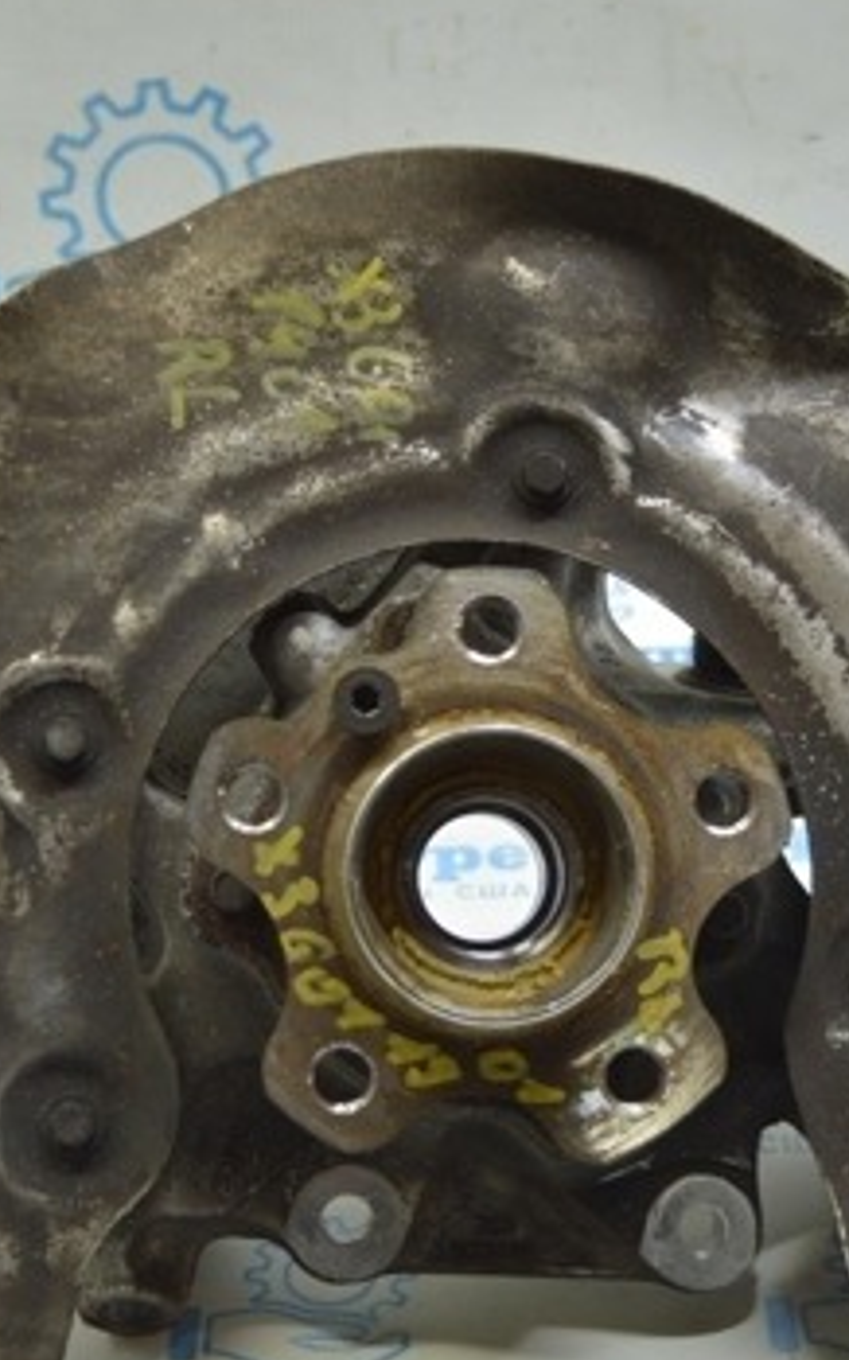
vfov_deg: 29.4
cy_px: 711
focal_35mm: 70
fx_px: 2590
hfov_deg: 18.6
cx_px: 374
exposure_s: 1/40
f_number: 4
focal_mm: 25
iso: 400
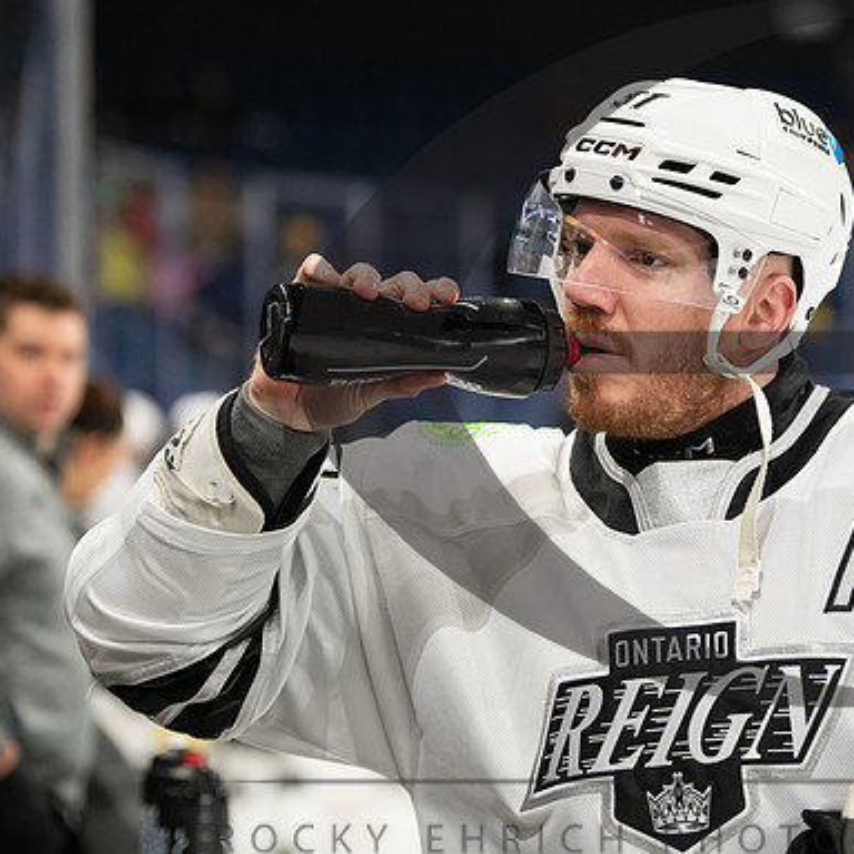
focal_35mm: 146
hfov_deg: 11.9
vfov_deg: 12.0
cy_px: 378
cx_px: 591
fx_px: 4075
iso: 3200
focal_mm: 102
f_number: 2.8
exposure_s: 1/1250
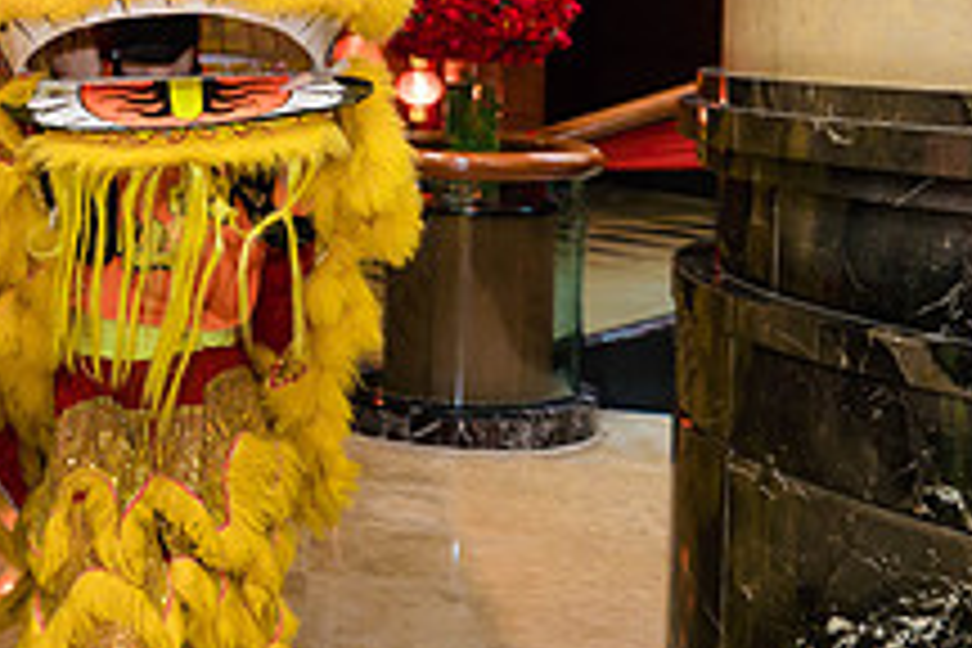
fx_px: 1809
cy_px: 110
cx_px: -122
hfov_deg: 27.3
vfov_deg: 20.0
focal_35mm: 67
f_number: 2.8
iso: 1250
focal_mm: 12
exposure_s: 1/160
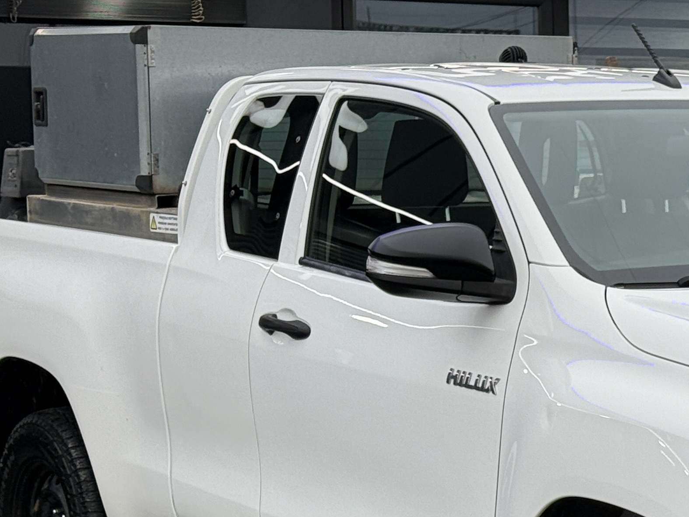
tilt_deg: -5.9
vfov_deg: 12.0
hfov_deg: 15.7
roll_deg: +0.0
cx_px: 707
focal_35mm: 123
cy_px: 424
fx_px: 2448
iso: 50
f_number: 1.78
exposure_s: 1/158
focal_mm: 6.76
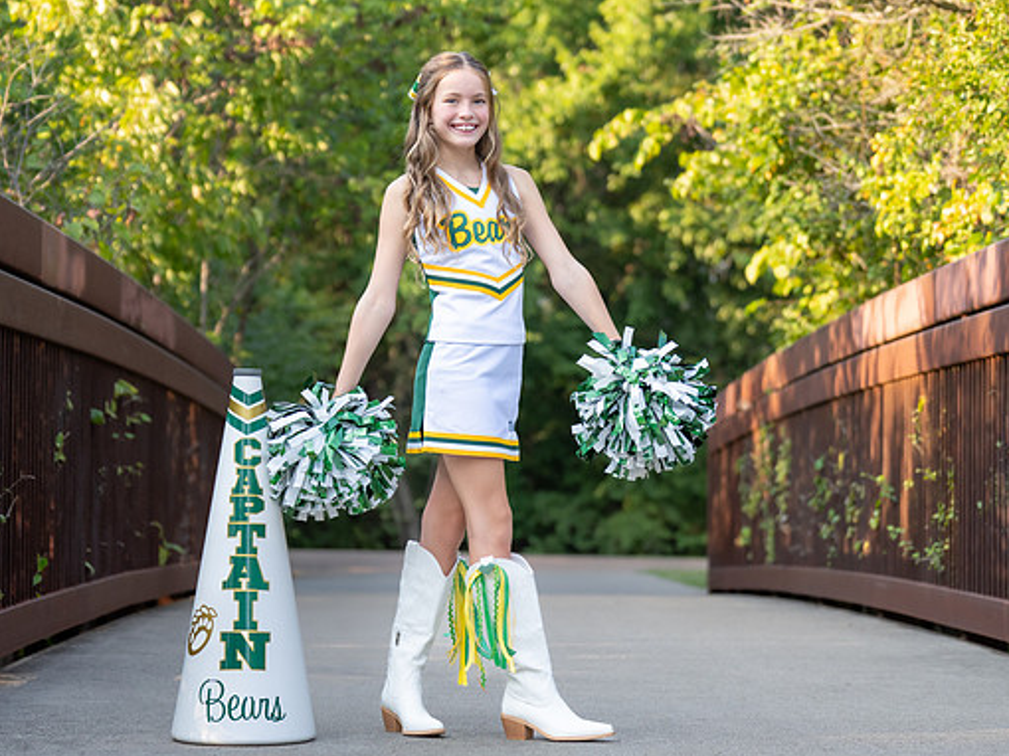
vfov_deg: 14.1
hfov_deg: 18.7
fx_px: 3059
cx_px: 476
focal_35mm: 105
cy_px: 360
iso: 320
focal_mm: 70
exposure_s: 1/800
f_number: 2.8
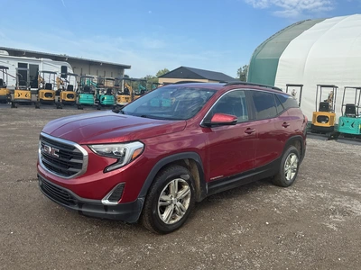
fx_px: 292
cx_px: 180
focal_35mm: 28
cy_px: 135
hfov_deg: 63.4
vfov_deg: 49.7
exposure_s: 1/997
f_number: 1.8
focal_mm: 3
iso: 25
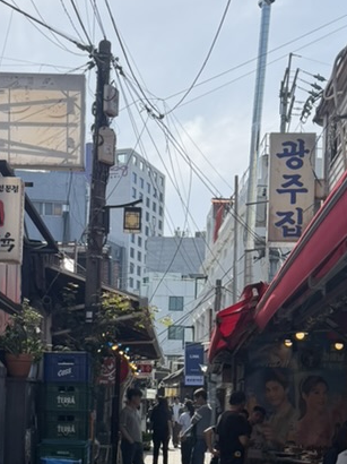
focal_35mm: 60
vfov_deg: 31.2
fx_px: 803
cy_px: 386
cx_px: 157
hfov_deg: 24.4
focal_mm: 6.76
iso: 100
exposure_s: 1/3279
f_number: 1.78
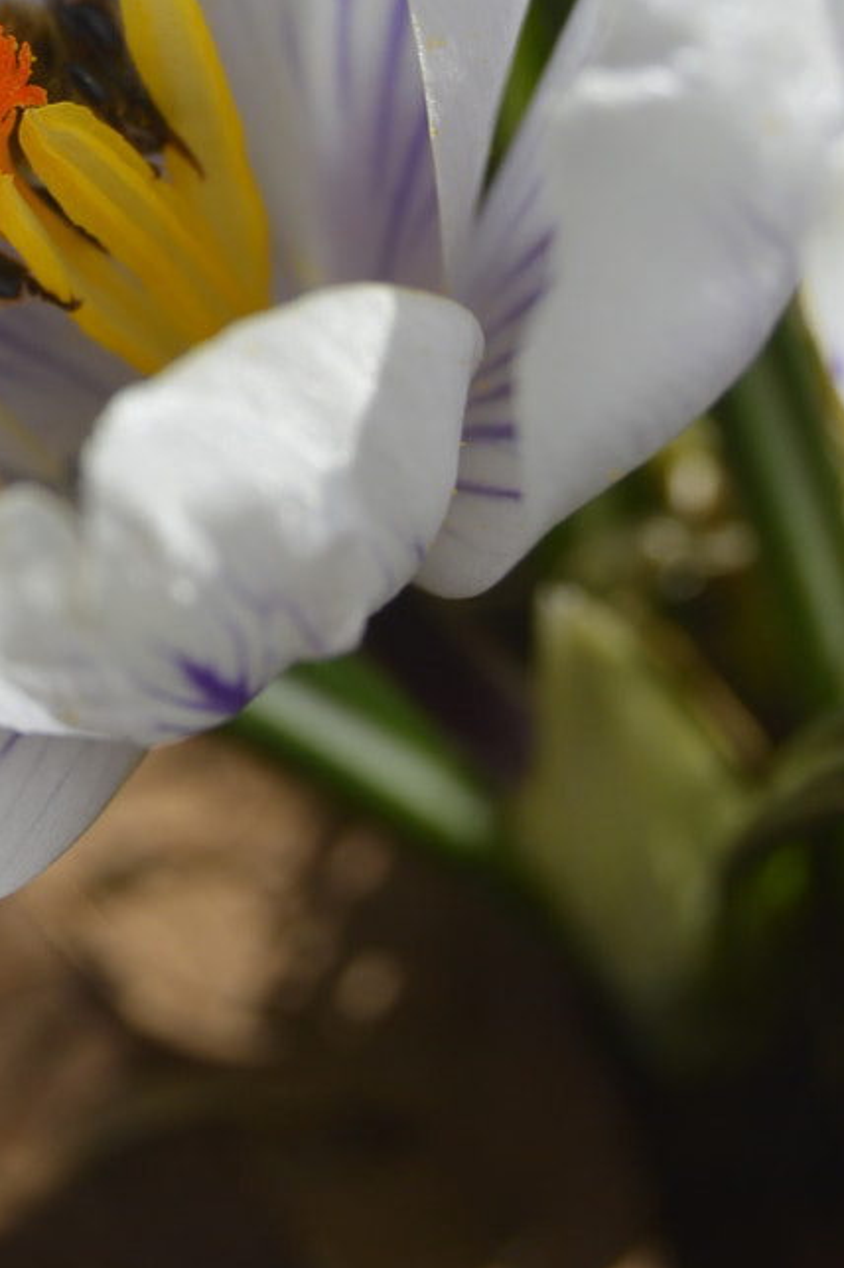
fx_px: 7225
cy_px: 57
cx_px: -166
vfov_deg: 10.0
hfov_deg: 6.6
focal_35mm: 205
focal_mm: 55
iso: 100
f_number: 8
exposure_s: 1/250
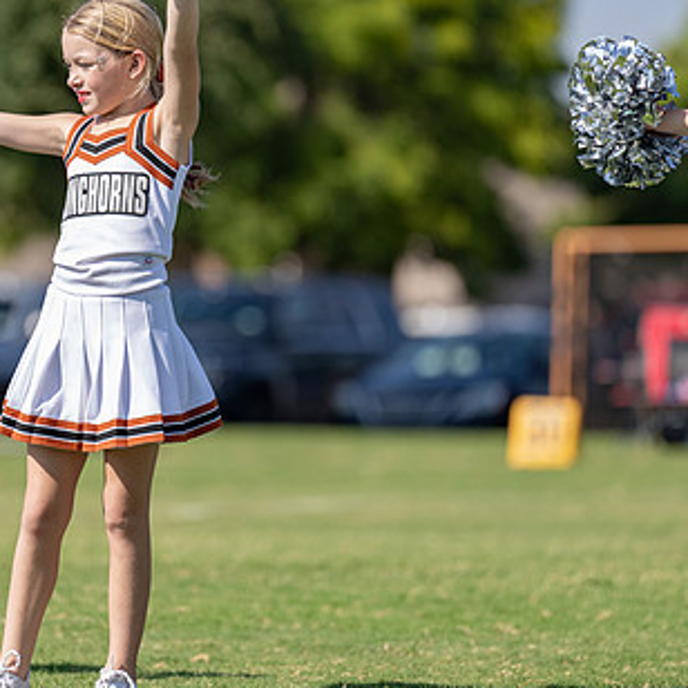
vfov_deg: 5.0
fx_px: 7848
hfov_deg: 5.0
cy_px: 302
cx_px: 143
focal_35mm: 349
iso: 125
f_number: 2.8
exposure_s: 1/1600
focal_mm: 200
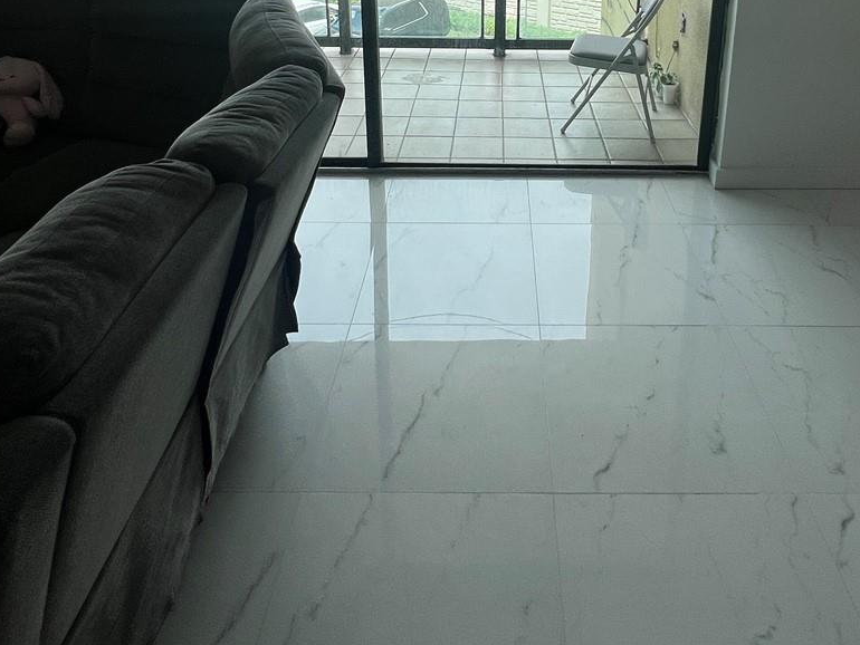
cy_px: 21
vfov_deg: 44.7
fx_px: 671
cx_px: 504
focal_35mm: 27
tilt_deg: -16.0
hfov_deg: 64.9
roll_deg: -0.3
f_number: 1.8
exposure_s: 1/690
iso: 32
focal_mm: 1.57
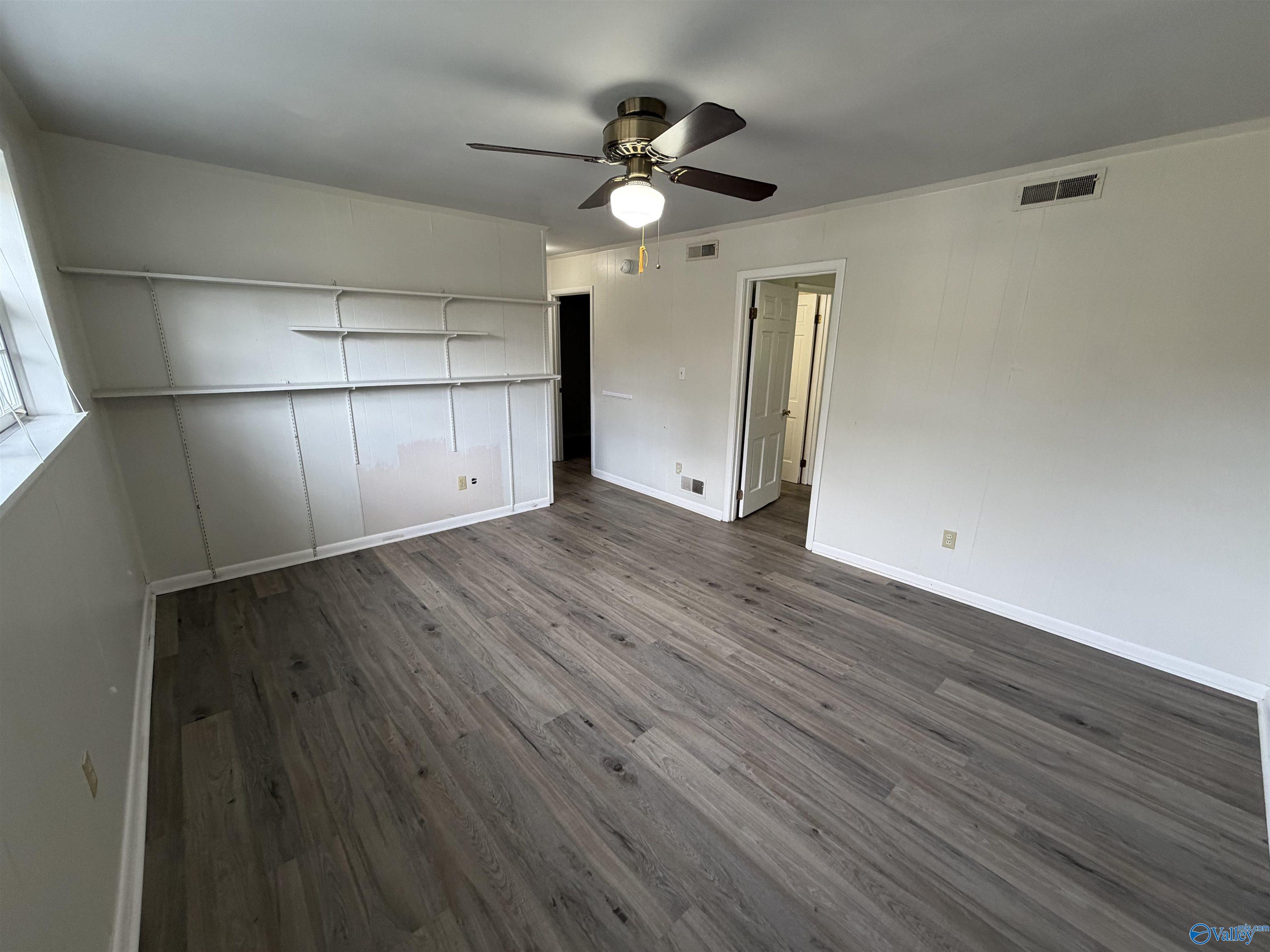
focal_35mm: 14
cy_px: 476
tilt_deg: -15.0
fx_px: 514
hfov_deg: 102.1
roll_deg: -1.5
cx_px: 635
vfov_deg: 85.7
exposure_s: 1/120
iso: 250
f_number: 2.2
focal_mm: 2.22
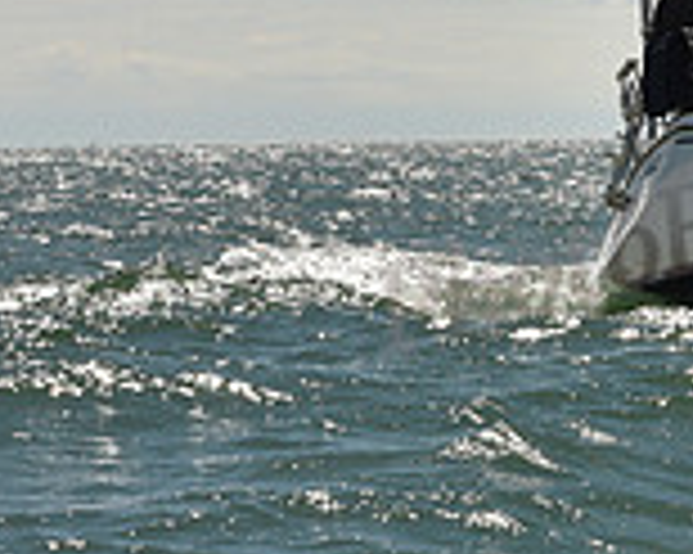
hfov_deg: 7.1
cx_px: 1246
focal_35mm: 266
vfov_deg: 5.8
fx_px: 5452
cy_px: -61
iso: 320
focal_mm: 75
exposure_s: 1/800
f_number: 13
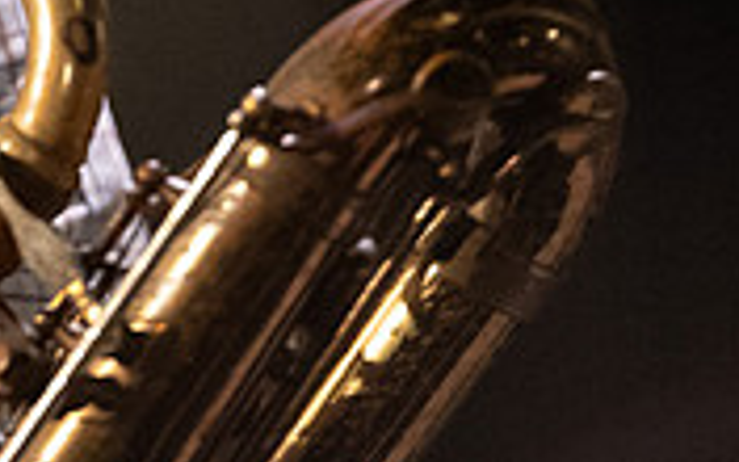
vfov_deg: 1.3
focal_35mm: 1006
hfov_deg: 2.1
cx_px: -273
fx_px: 20261
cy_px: -342
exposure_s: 1/200
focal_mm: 200
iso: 5000
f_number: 2.8
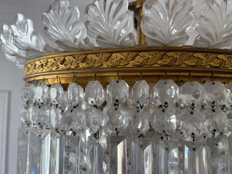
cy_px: 87
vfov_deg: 56.8
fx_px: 161
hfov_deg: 71.6
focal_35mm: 24
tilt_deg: +5.5
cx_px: 116
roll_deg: +0.1
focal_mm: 6.76
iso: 125
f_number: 1.78
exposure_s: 1/121
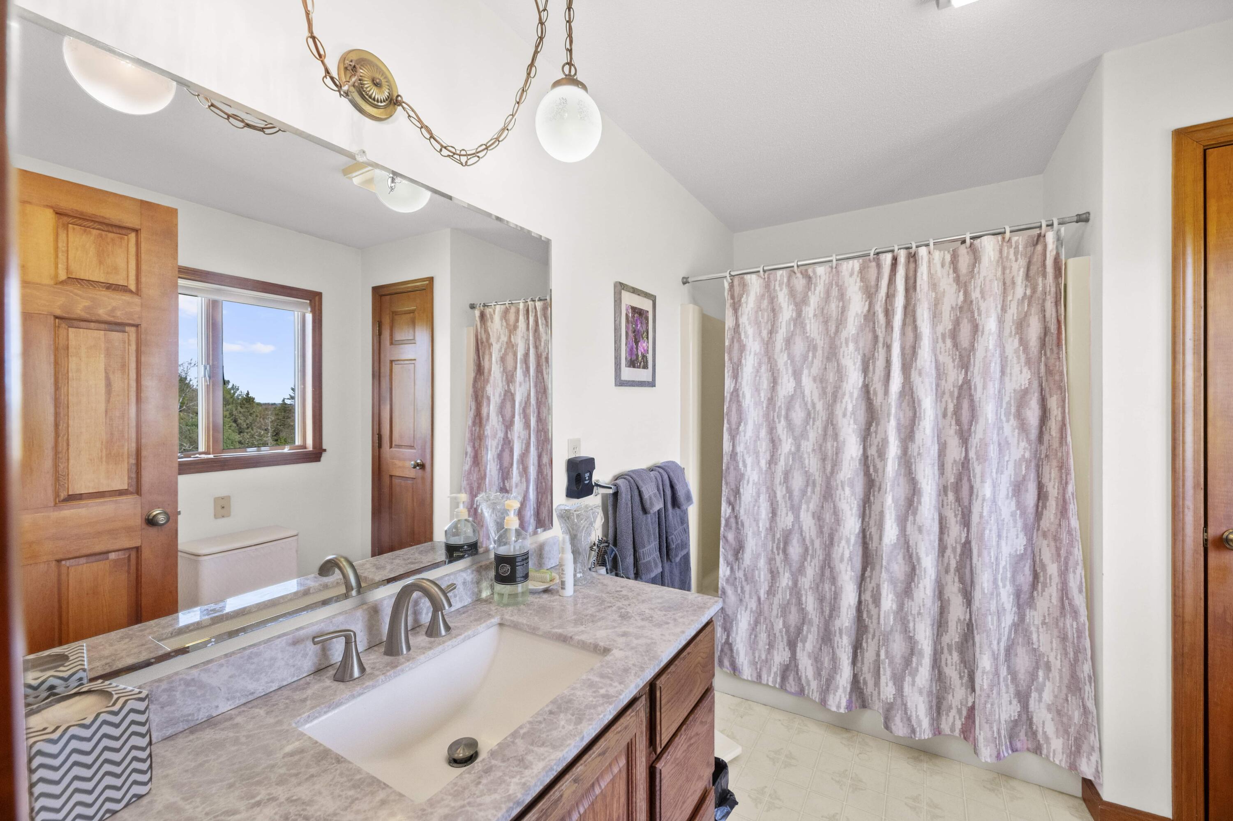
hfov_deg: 104.3
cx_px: 616
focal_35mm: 14
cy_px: 410
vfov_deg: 81.1
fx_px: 479
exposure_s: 1/50
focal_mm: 14
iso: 2000
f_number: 8
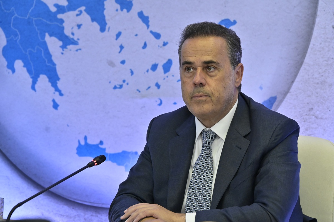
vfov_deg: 8.6
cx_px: 167
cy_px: 111
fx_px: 1483
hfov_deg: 12.8
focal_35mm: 160
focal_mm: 160
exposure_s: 1/200
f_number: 10
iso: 6400
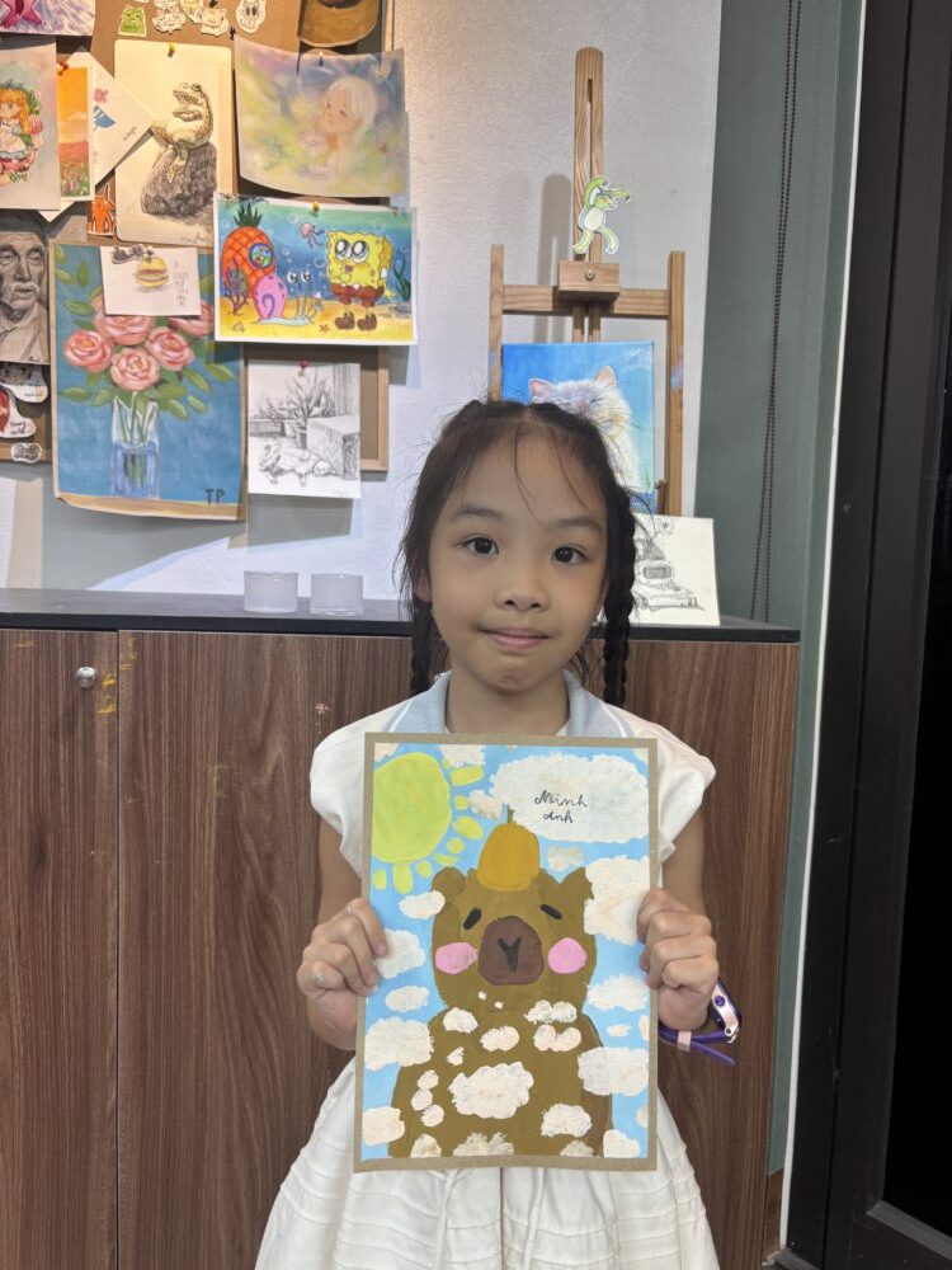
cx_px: 476
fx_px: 953
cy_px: 635
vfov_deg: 67.3
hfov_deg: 53.1
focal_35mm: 26
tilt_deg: -5.5
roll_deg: -3.0
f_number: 1.6
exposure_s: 1/100
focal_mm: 5.96
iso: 64
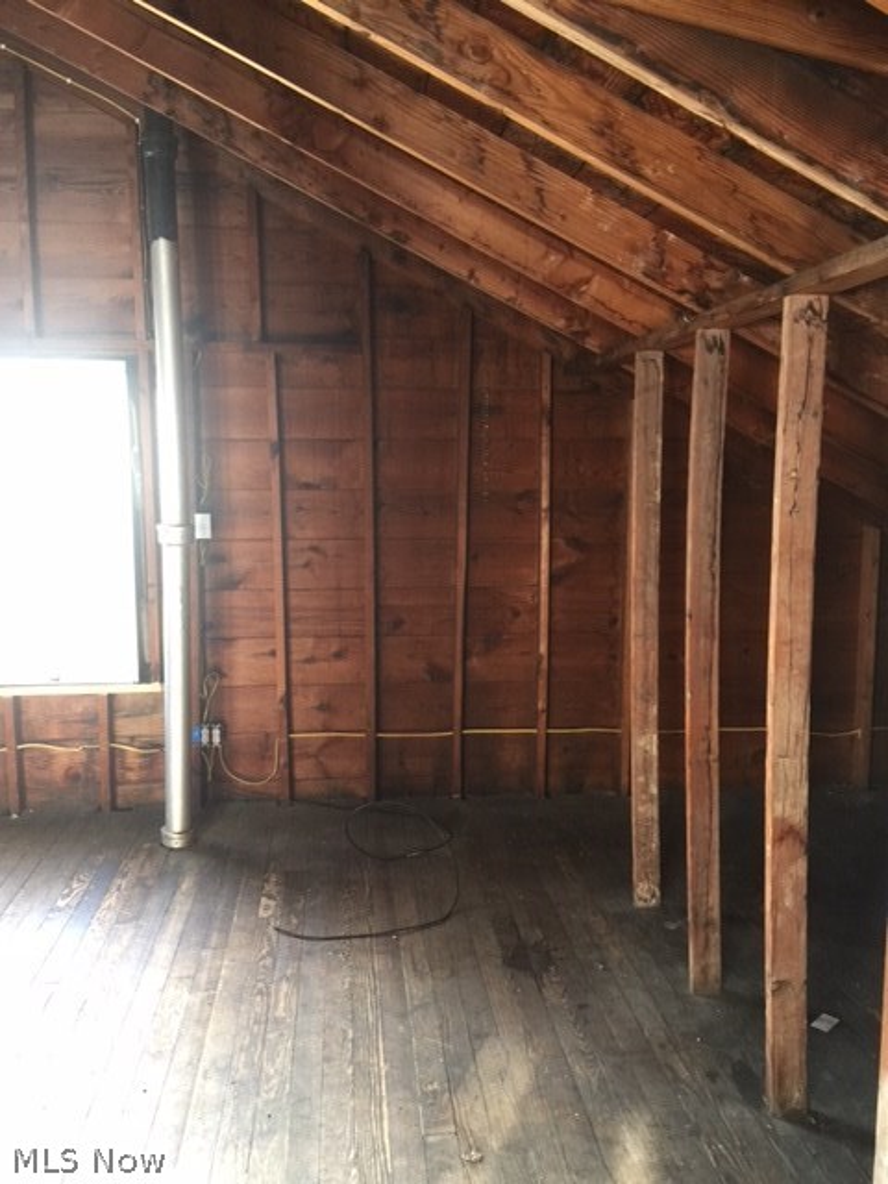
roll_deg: +0.0
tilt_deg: -5.2
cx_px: 444
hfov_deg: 48.2
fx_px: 992
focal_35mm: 29
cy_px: 592
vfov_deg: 61.7
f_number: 2.2
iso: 50
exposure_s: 1/15
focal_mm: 4.15
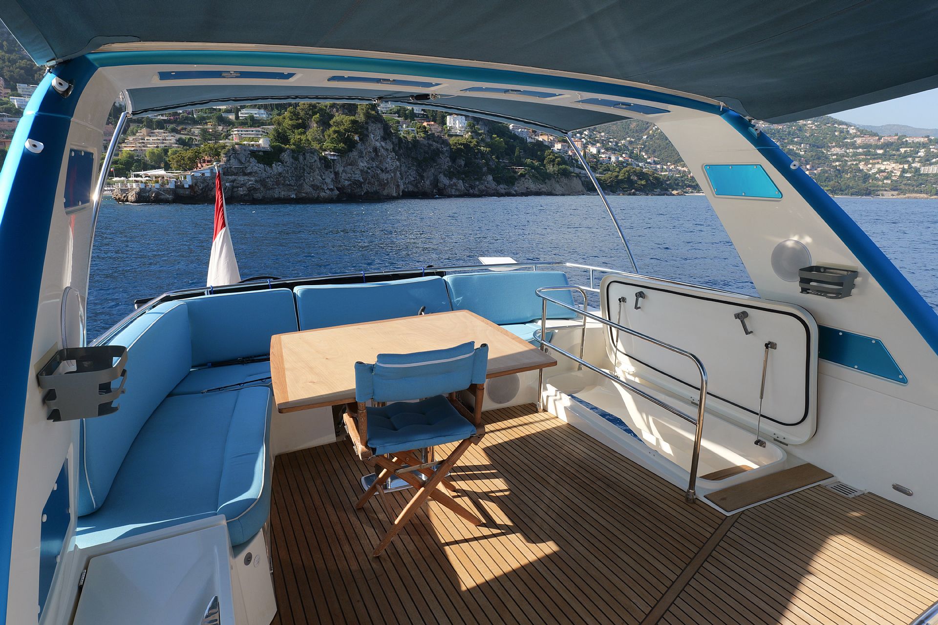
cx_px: 469
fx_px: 521
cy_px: 312
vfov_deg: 61.9
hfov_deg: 84.0
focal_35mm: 20
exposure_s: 1/160
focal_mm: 20
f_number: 14
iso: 320
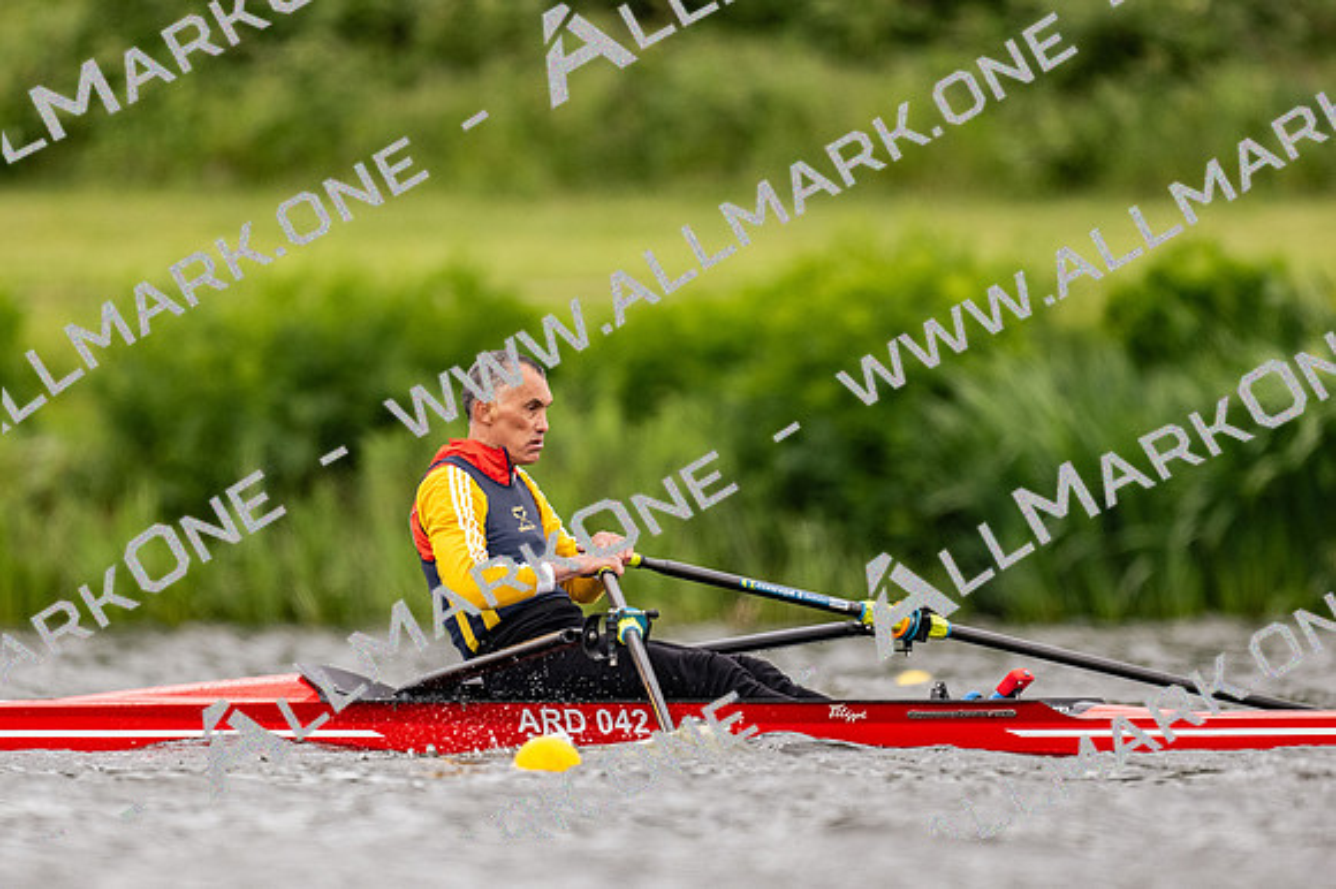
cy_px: 444
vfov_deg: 1.5
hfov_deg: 2.3
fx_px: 33380
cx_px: 668
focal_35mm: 900
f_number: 4
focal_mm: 600
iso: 800
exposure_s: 1/2500
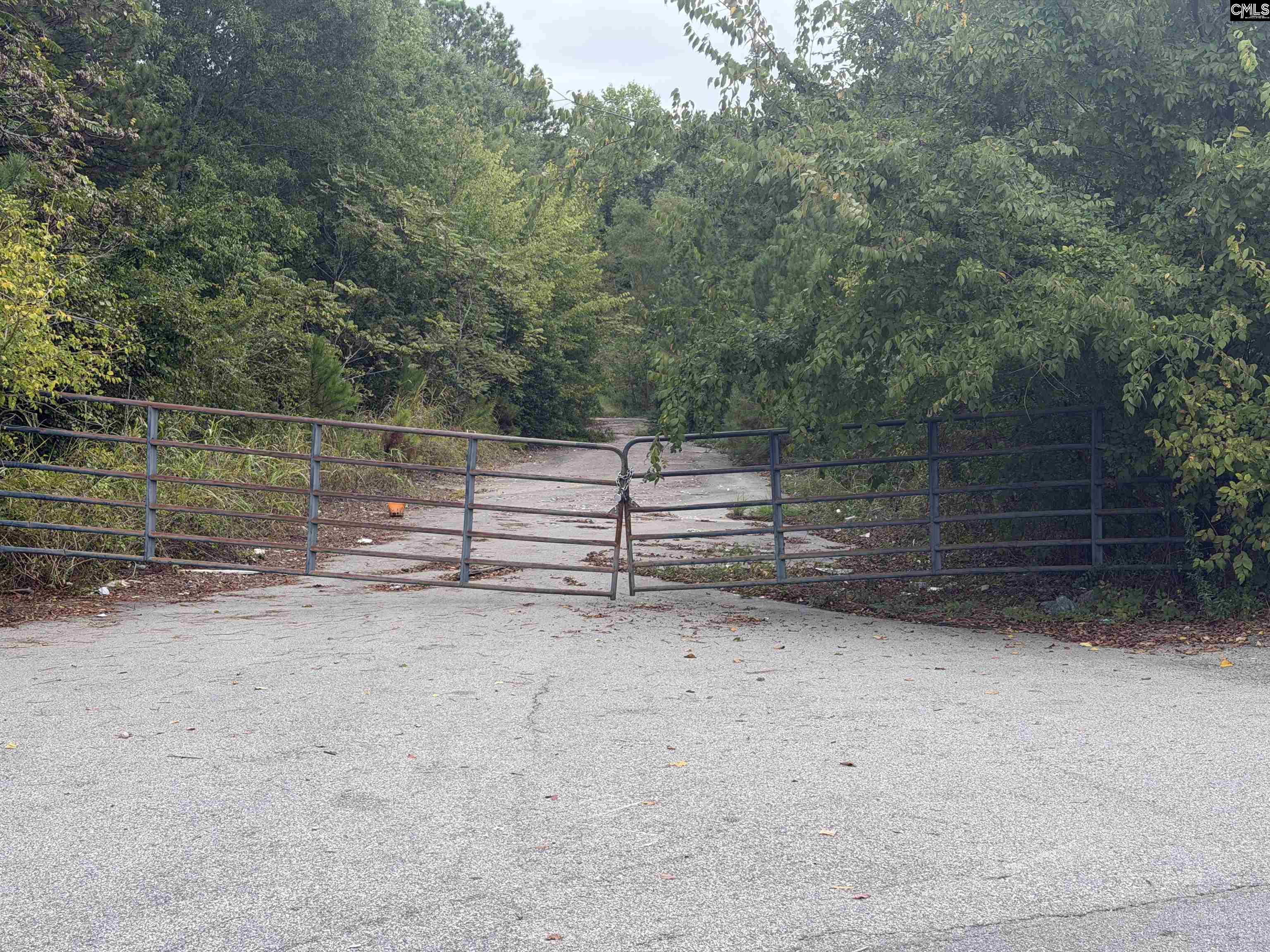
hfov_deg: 39.7
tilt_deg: -7.0
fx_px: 1761
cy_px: 476
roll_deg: +0.4
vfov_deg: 30.3
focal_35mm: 48
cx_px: 635
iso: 80
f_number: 1.78
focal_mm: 6.76
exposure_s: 1/1403
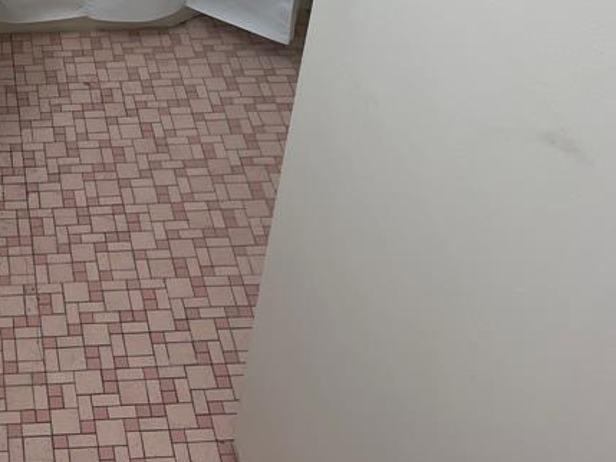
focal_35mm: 62
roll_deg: +0.5
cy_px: -3
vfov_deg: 22.7
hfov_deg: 29.0
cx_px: -16
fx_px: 1104
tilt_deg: -36.5
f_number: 1.6
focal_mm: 4.2
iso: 40
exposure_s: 1/120
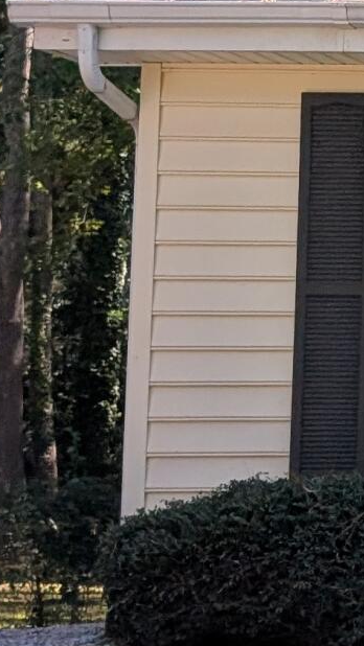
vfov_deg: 16.9
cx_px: 1487
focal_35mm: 127
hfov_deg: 7.0
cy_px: 346
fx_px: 2177
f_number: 1.68
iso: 23
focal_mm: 6.9
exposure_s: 1/6369
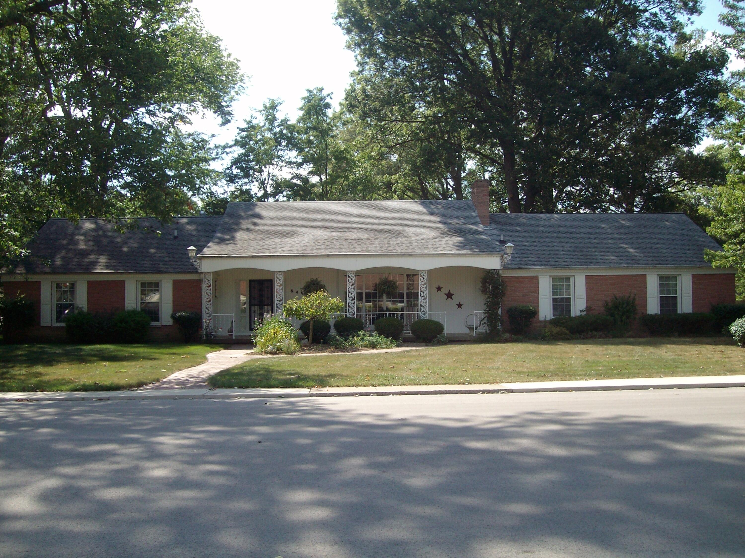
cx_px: 372
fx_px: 753
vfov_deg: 40.7
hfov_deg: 52.6
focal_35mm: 35
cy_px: 279
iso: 80
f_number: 7.2
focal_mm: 5.8
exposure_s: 1/102
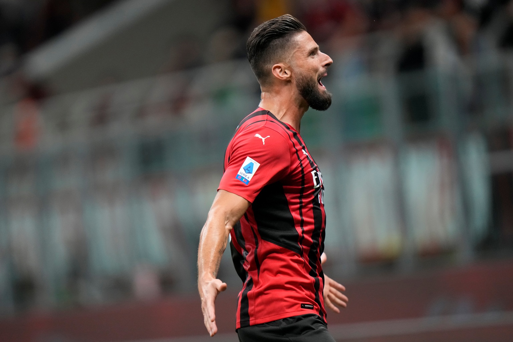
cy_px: 171
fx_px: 5700
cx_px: 256
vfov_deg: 3.4
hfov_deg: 5.2
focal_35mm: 400
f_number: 2.8
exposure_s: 1/2000
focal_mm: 400
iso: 4000
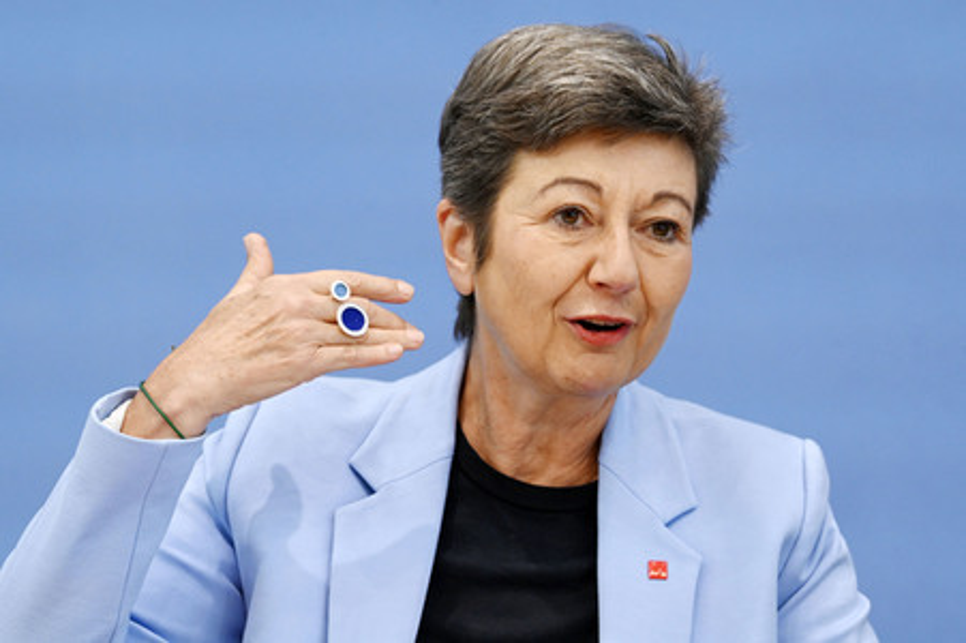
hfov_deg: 12.8
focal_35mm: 160
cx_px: 483
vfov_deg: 8.6
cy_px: 322
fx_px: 4290
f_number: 7.1
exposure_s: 1/640
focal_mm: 160
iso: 4000
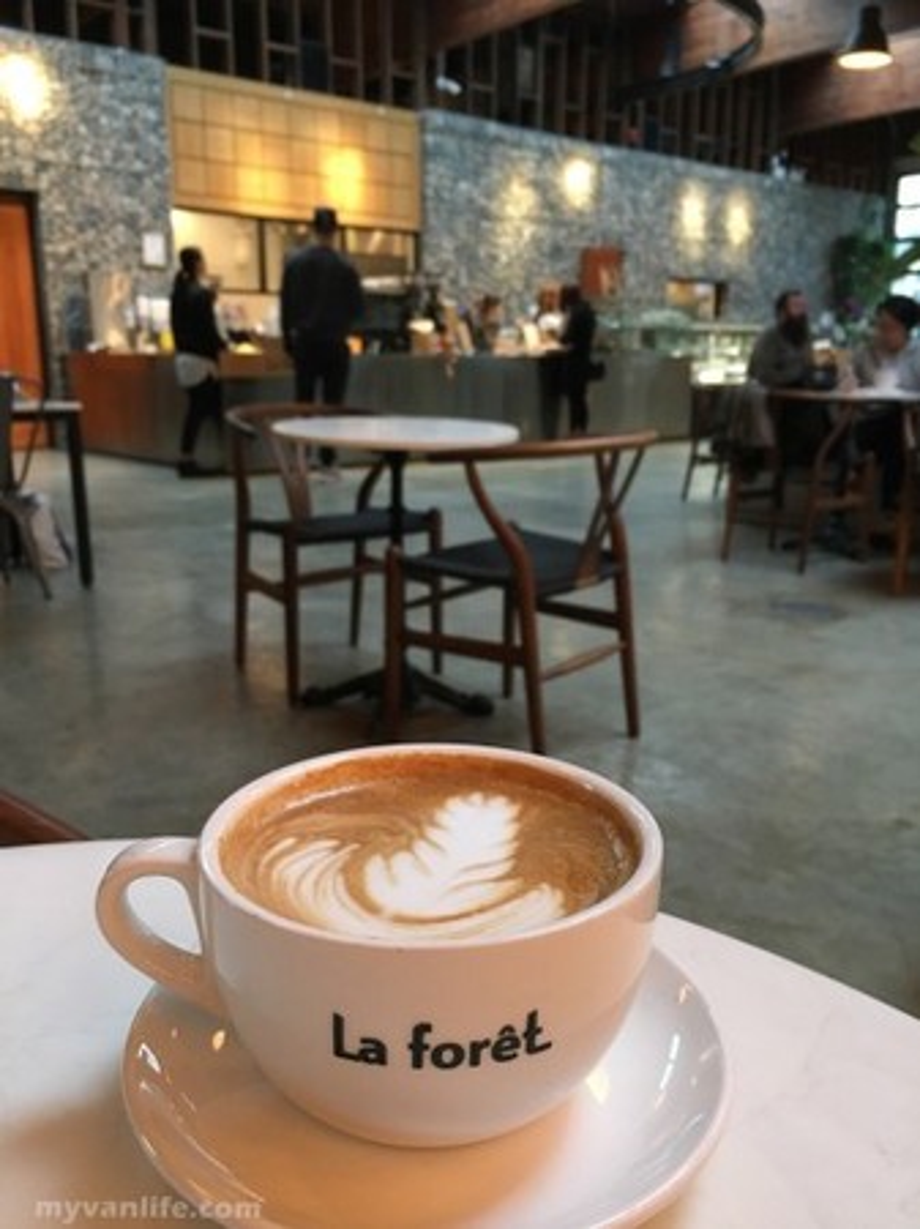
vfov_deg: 61.7
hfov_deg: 48.2
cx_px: 460
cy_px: 614
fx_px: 1029
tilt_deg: -12.7
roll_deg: +0.1
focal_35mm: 29
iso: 100
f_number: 2.2
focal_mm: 4.15
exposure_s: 1/30
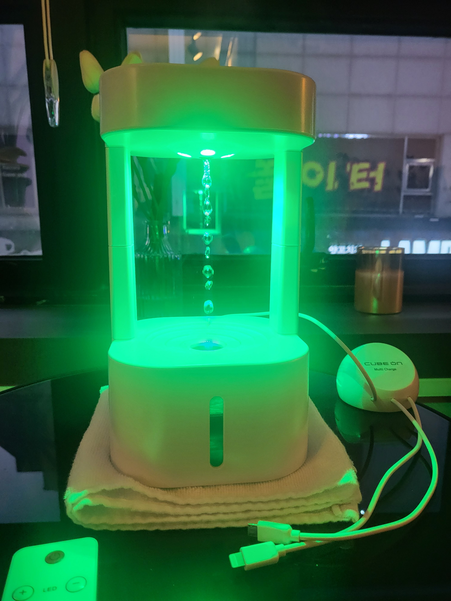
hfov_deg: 53.1
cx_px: 226
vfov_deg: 67.3
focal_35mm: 26
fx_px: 452
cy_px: 300
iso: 250
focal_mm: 4.25
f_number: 1.8
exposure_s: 1/40
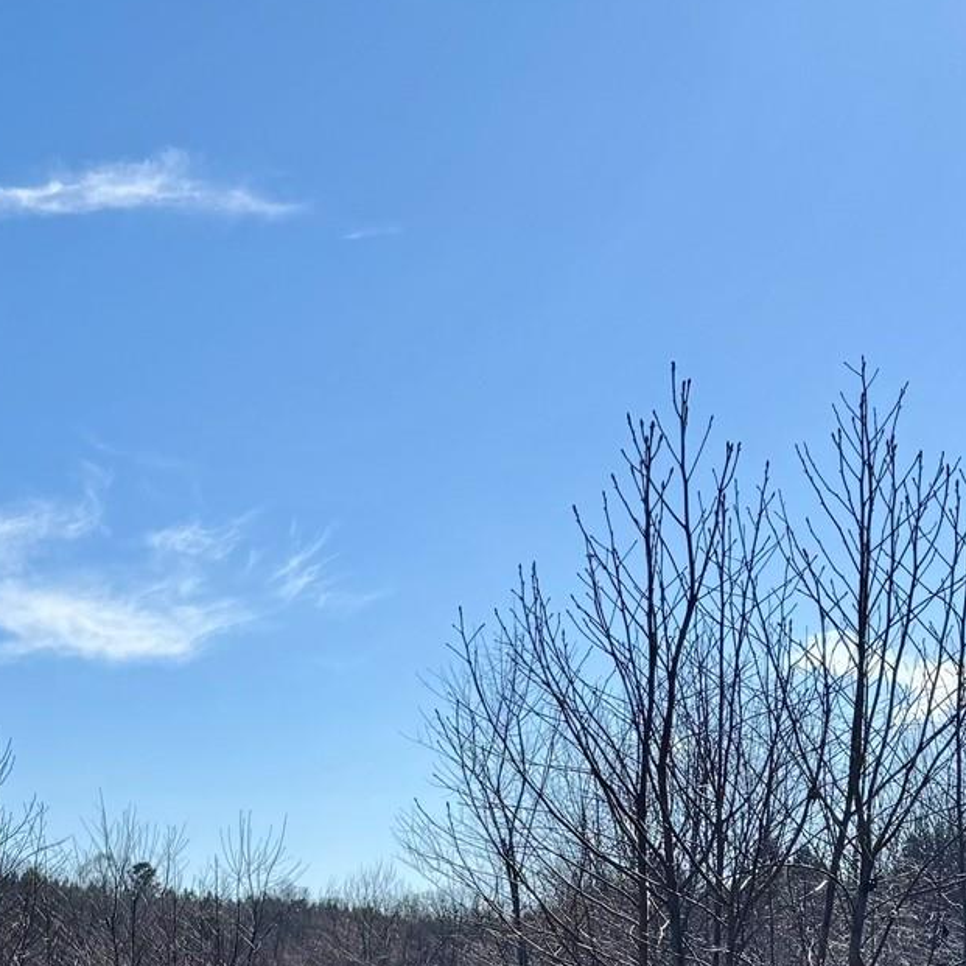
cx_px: 252
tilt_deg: -4.2
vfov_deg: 22.7
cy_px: 1148
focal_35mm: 70
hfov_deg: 24.4
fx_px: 2210
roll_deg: -0.7
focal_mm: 6.76
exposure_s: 1/6410
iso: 80
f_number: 1.78
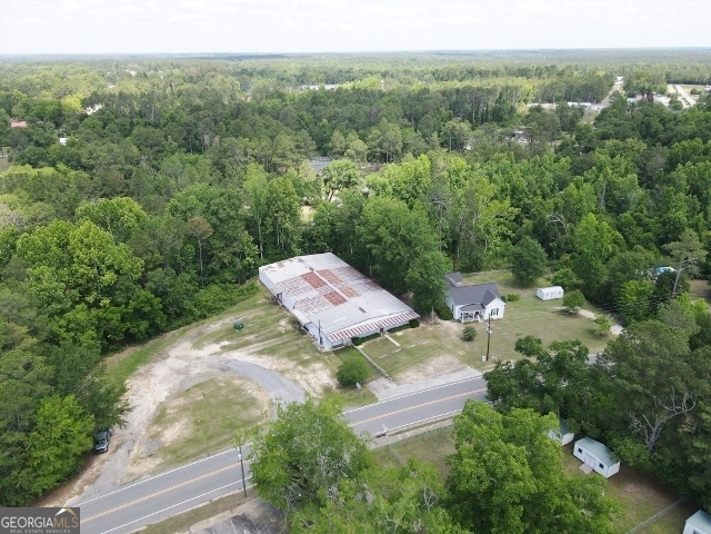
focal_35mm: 24
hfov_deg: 71.6
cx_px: 356
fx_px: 493
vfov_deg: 56.8
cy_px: 267
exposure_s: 1/320
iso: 100
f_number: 2.8
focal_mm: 4.5
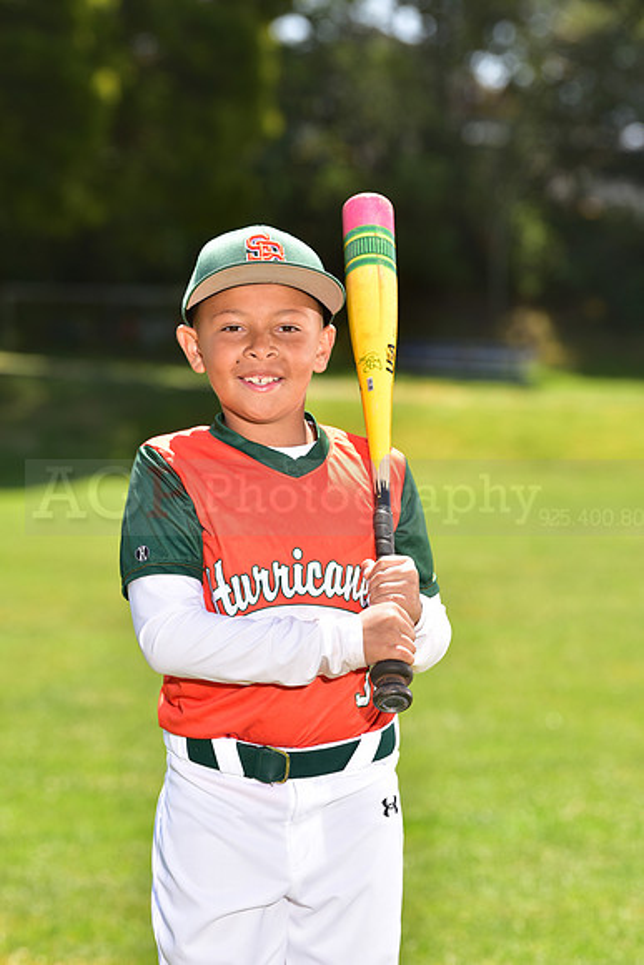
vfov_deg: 14.2
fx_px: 3888
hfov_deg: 9.5
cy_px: 482
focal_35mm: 145
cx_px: 322
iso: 80
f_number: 5
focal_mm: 145
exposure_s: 1/200
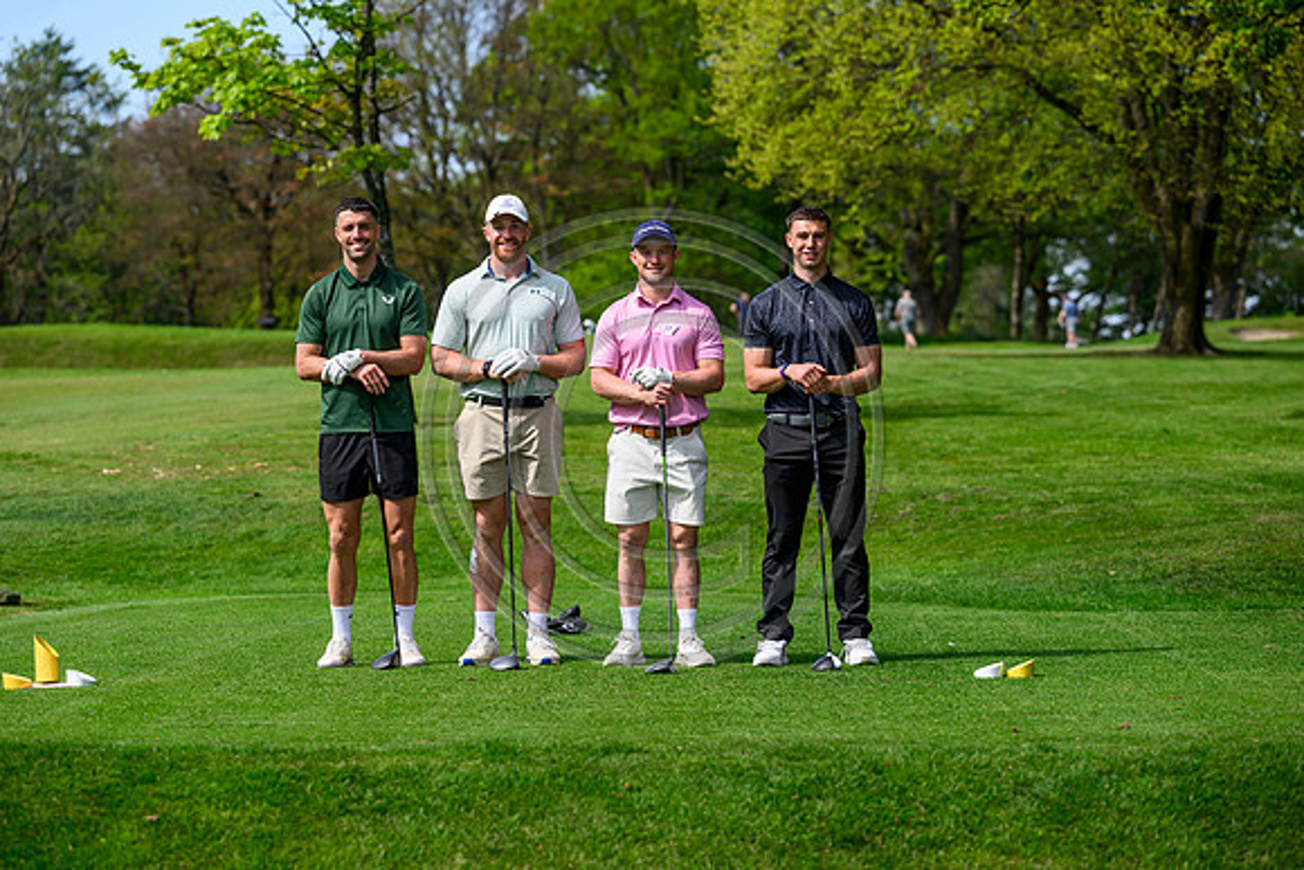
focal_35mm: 120
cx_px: 652
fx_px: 4347
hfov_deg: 17.1
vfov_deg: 11.4
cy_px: 435
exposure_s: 1/2500
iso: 500
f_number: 4
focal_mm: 120
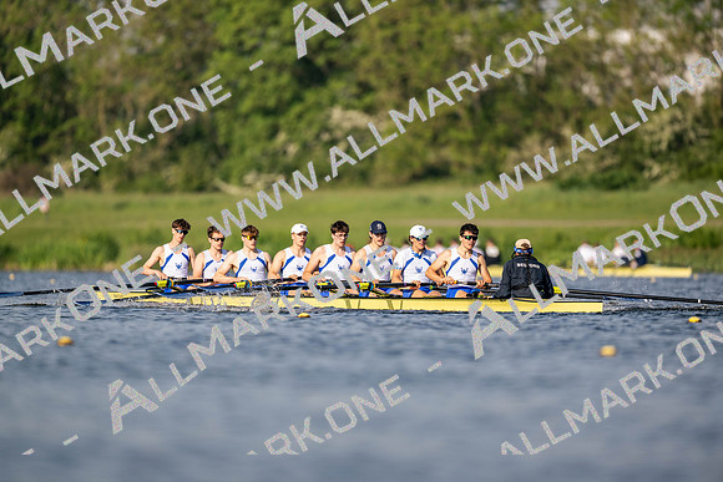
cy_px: 241
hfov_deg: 3.4
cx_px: 362
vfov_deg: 2.3
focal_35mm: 600
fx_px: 12052
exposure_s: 1/2500
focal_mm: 600
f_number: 4
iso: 250
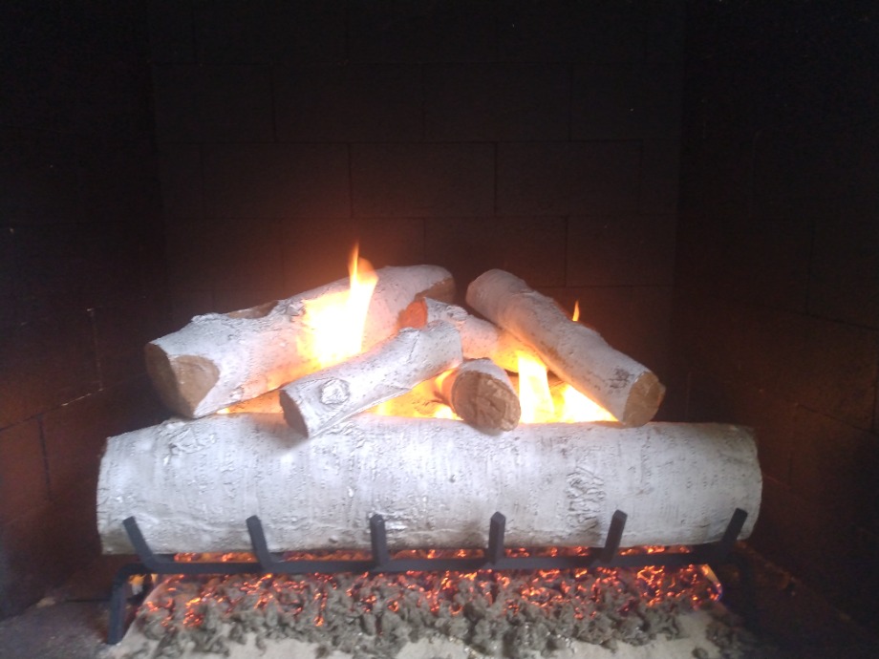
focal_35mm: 20
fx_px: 508
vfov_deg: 66.0
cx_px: 440
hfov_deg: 81.7
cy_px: 330
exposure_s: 1/30
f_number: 2
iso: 353
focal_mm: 3.54
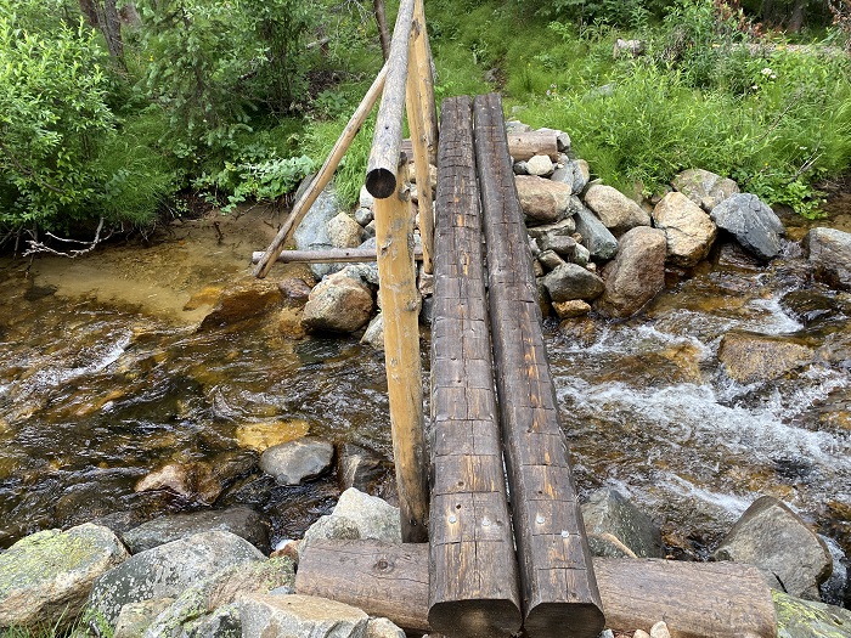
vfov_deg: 53.1
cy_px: 319
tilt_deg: -28.7
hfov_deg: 67.3
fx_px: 639
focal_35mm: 26
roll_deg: +5.4
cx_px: 426
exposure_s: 1/126
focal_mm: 4.25
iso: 32
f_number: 1.8
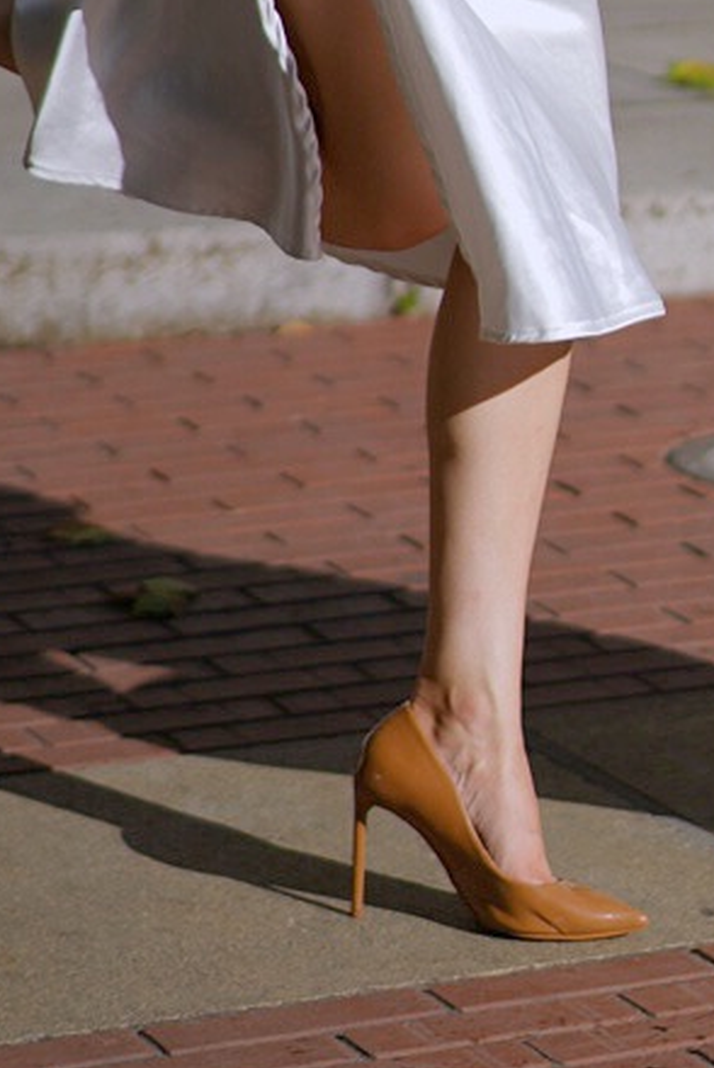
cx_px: 969
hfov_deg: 6.7
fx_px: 6000
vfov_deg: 10.0
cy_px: -160
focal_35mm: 202
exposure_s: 1/3200
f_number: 2
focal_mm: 55
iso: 50
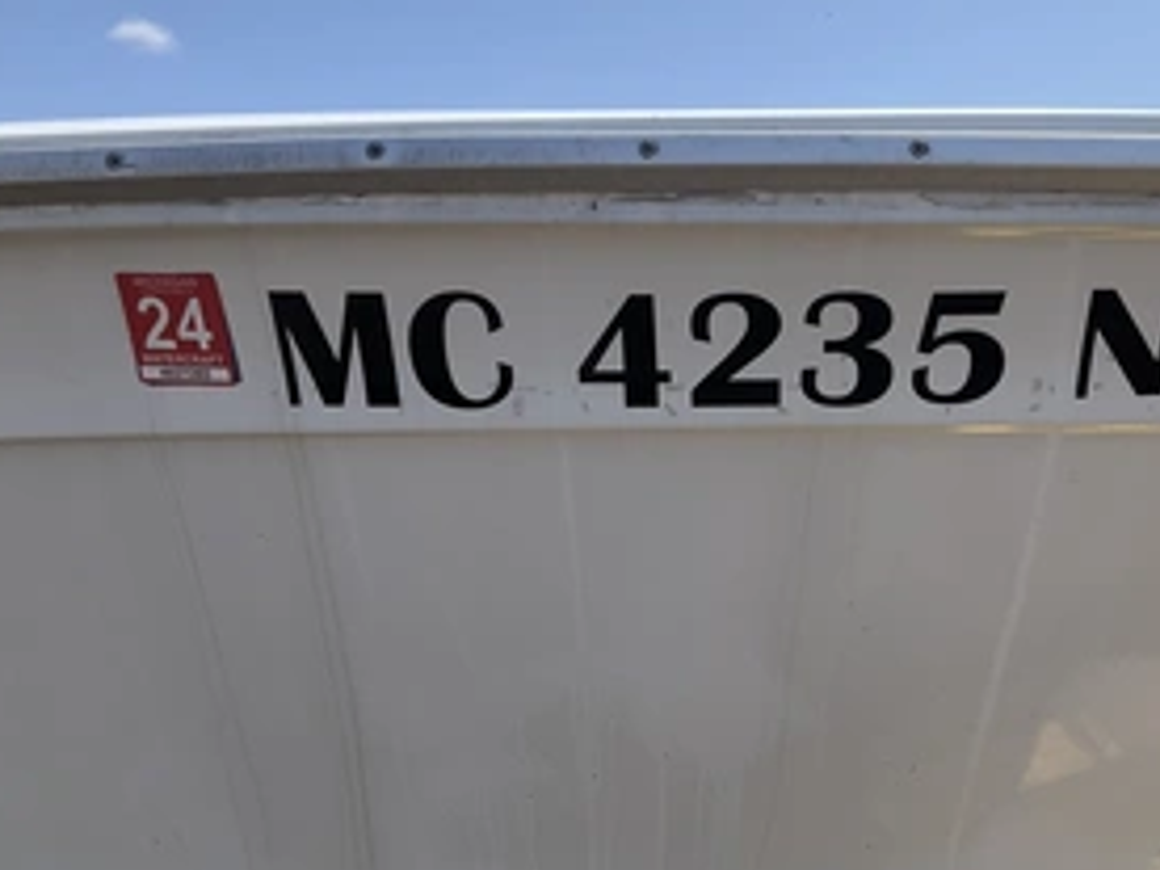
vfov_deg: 34.3
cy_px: 492
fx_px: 1407
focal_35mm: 42
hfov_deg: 44.3
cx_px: 744
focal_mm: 3
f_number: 1.8
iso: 25
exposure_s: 1/1675
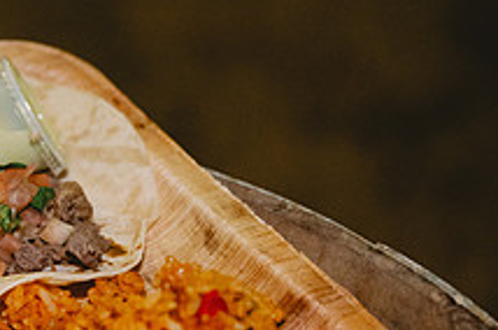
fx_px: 2624
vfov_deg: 7.2
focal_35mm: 190
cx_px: -116
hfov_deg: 10.6
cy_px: 295
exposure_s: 1/80
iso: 1600
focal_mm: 70
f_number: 2.8
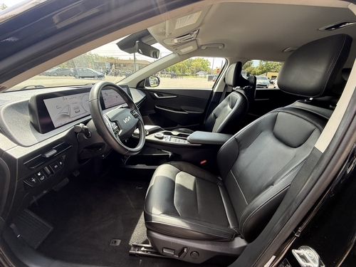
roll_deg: -3.2
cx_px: 178
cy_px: 134
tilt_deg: -22.3
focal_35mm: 14
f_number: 2.2
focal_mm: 2.22
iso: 64
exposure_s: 1/99
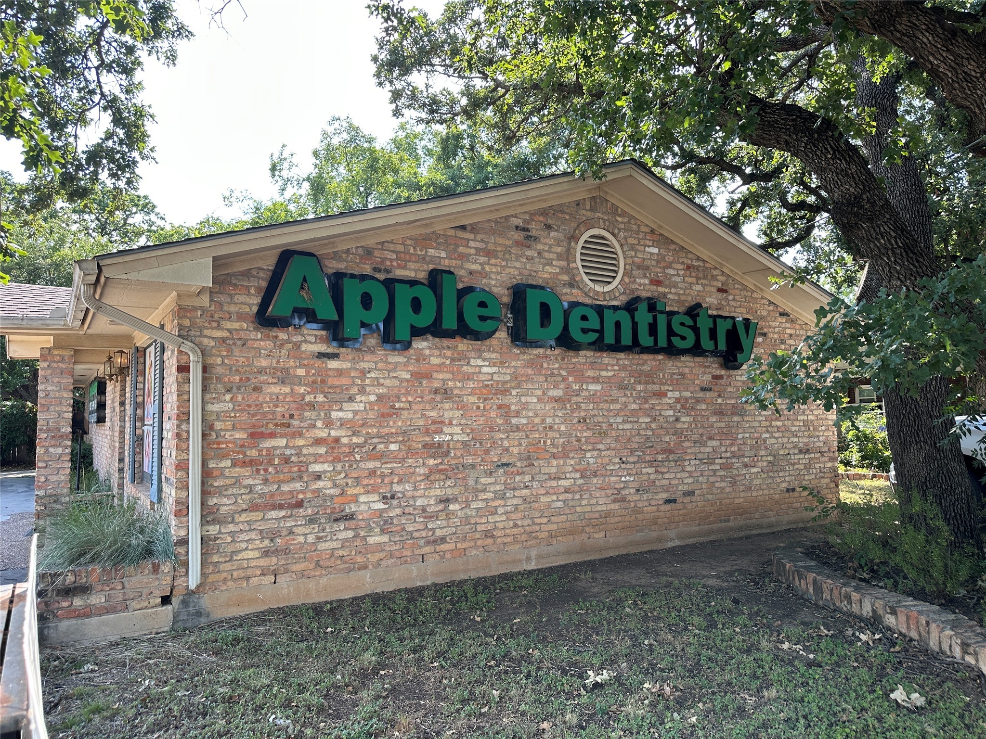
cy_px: 370
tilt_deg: +3.8
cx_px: 493
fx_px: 684
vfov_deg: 56.8
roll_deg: +0.5
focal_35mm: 24
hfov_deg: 71.6
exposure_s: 1/417
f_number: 1.78
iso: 80
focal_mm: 6.86
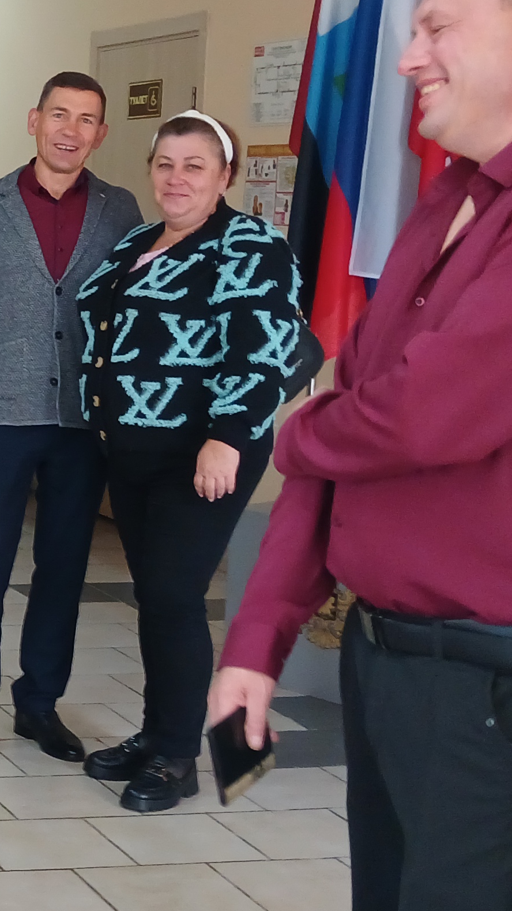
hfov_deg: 14.2
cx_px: -382
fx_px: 1835
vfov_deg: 27.9
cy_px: 411
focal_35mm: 76
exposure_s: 1/50
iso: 160
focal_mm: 4
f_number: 1.8
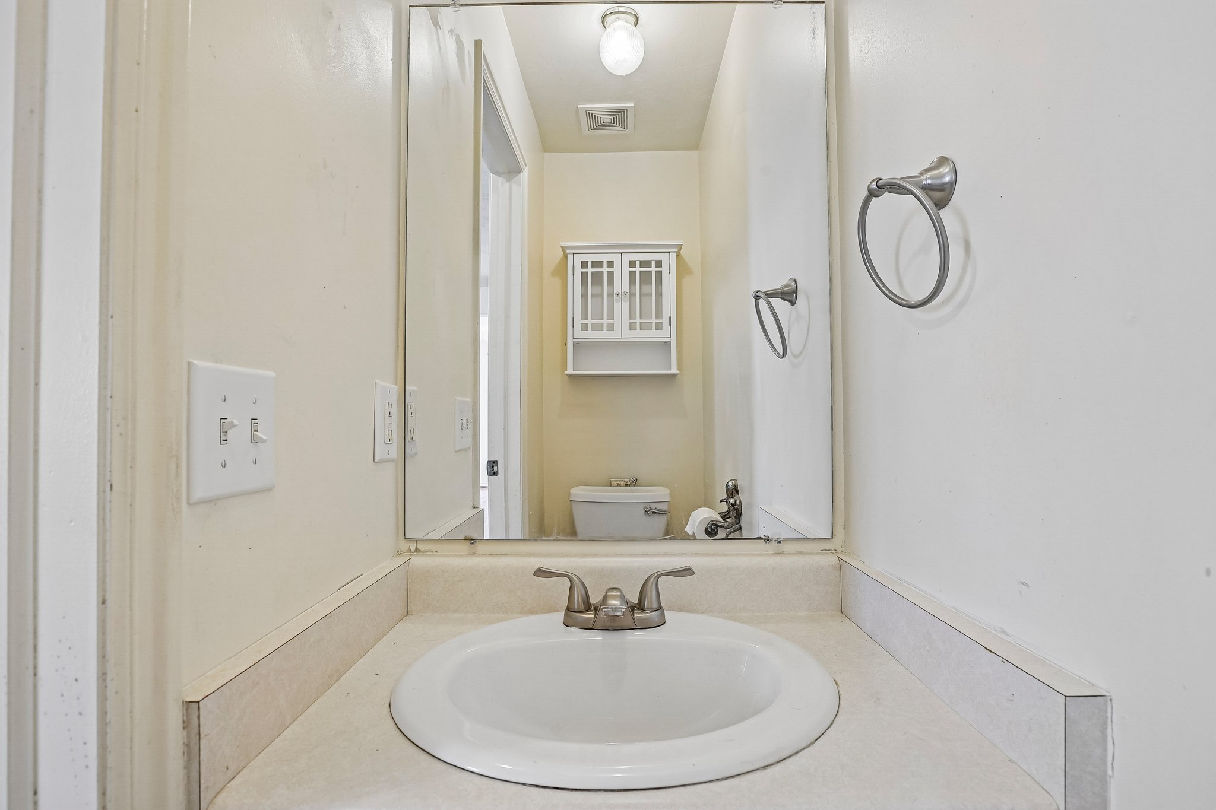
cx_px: 608
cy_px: 405
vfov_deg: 70.4
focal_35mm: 17
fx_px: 574
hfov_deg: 93.3
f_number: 8
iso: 400
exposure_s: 1/8
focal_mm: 17
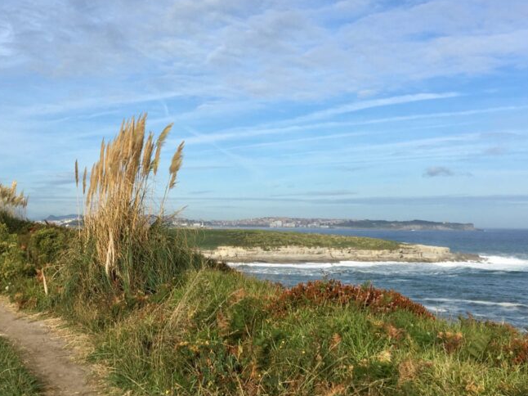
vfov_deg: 31.4
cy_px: 162
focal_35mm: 46
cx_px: 187
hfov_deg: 40.9
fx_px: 701
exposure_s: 1/1789
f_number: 2.2
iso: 25
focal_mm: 4.15
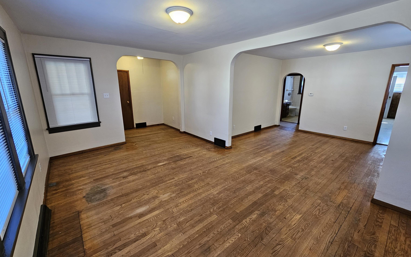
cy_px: 130
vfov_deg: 78.6
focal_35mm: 14
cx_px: 204
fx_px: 157
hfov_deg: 105.3
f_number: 2.2
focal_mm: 2.2
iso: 160
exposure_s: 1/60
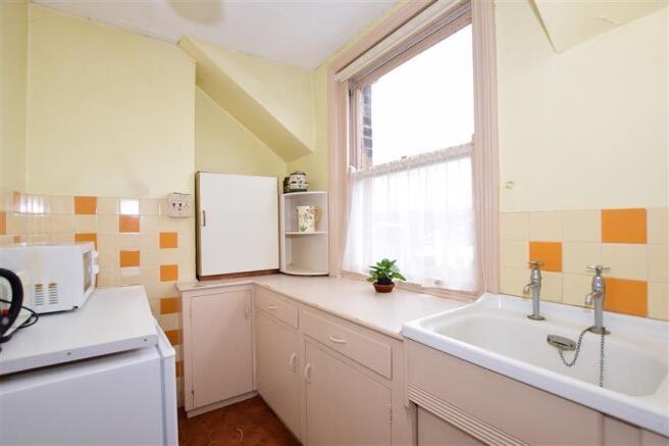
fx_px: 279
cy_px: 223
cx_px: 334
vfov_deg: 77.3
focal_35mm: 15
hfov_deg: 100.4
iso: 400
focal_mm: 10
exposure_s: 1/80
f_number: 5.6
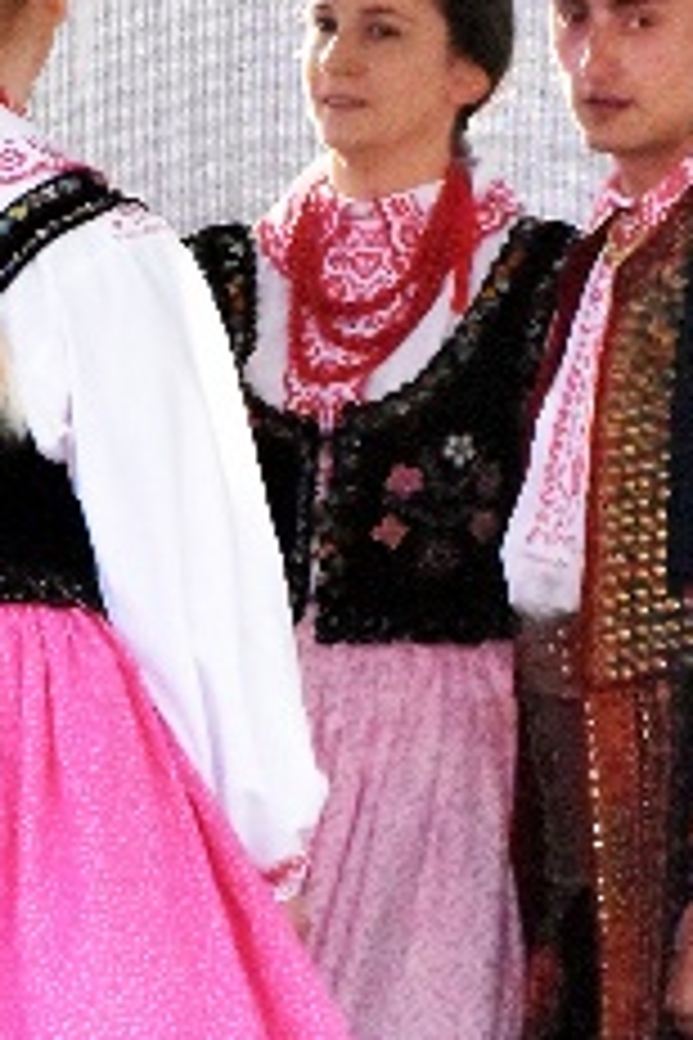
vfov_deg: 2.1
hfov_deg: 1.4
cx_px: 362
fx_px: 28555
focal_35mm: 989
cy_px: 549
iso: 25600
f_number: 10
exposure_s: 1/4000
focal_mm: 190
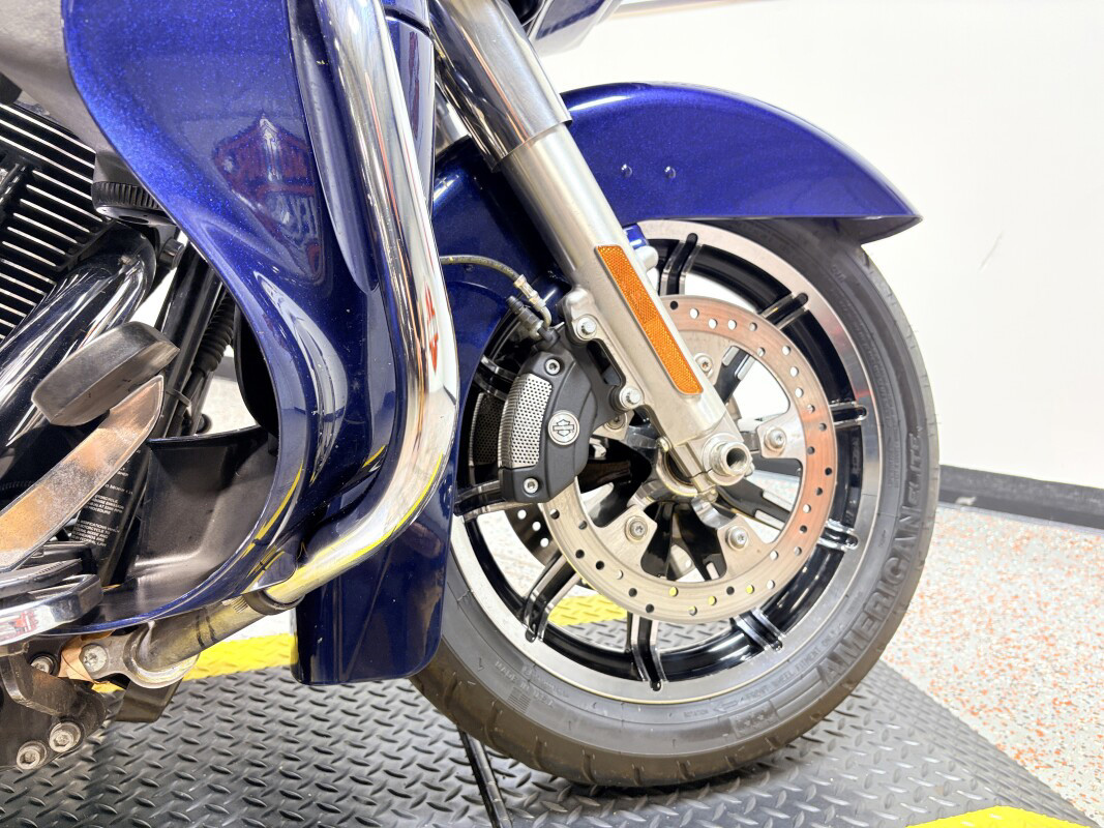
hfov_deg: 67.3
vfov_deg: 53.1
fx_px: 829
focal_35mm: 26
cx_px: 552
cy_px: 414
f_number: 1.6
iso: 80
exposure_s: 1/60
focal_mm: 5.96
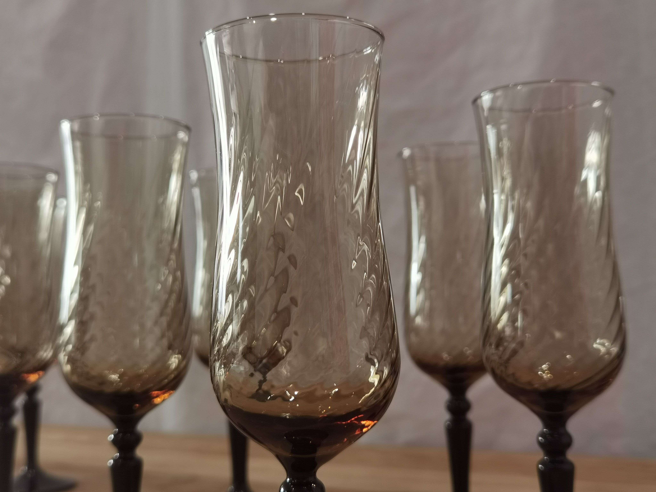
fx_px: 834
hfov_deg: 42.9
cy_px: 246
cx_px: 328
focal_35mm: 44
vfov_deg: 32.9
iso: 64
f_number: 1.9
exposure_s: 1/100
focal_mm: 6.71
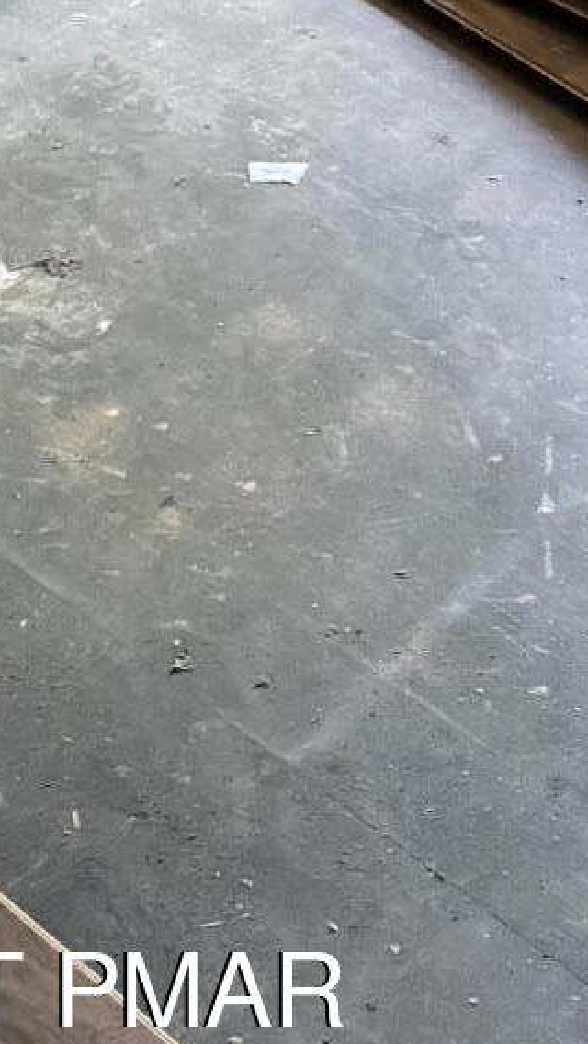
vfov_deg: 19.2
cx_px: 456
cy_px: -678
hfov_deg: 13.1
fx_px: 2547
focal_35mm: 92
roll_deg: +2.2
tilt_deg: -17.8
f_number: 1.78
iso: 500
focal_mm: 6.76
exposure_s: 1/60
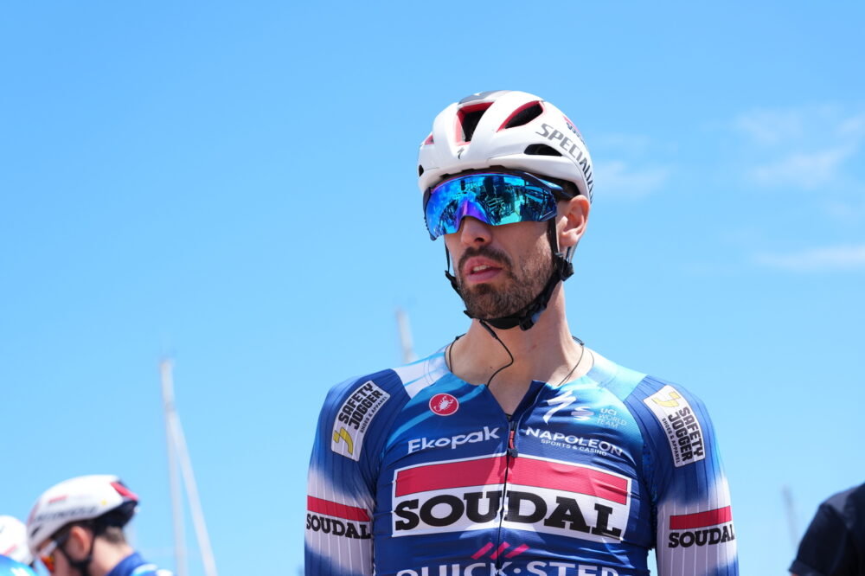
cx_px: 432
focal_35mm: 70
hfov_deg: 28.9
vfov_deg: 19.4
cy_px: 288
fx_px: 1681
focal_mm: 70
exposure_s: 1/500
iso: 160
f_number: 5.6
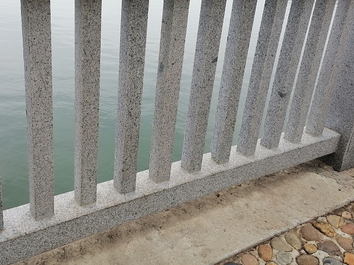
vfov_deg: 35.9
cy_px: 112
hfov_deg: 46.5
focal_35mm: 40
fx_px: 409
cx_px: 138
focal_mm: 5.3
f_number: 1.8
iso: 80
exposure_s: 1/900
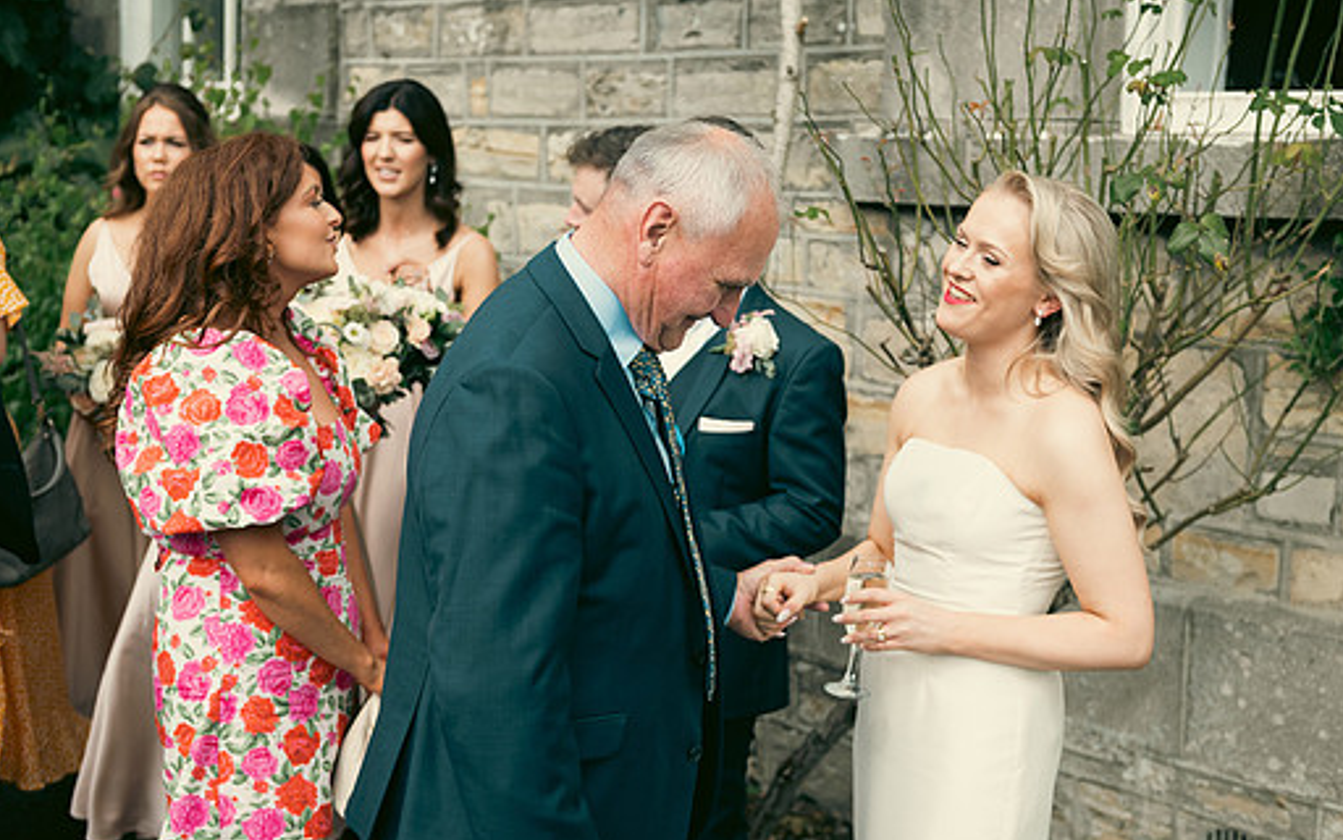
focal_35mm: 52
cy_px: 458
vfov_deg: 24.9
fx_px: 1903
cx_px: 708
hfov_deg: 38.9
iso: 125
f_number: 3.5
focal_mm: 45
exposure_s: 1/800
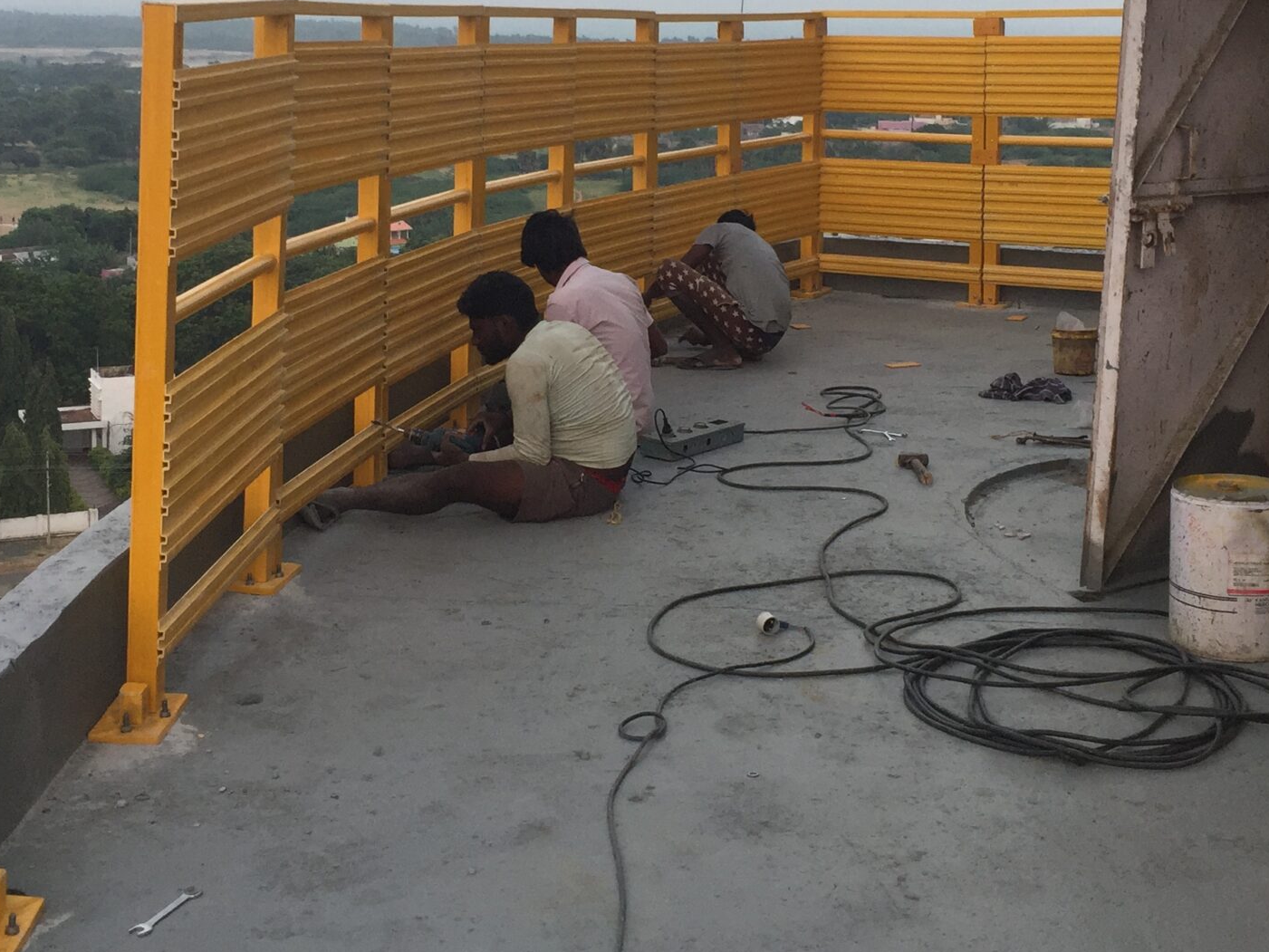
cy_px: 319
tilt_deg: -8.2
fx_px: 1943
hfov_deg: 36.2
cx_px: 599
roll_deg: -2.9
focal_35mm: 53
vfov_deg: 27.4
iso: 50
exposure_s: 1/100
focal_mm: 4.15
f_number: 2.2
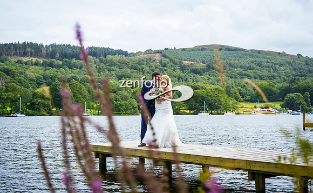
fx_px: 374
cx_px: 156
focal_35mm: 44
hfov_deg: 45.4
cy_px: 88
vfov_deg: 28.9
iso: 200
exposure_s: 1/2000
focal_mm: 43
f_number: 3.2
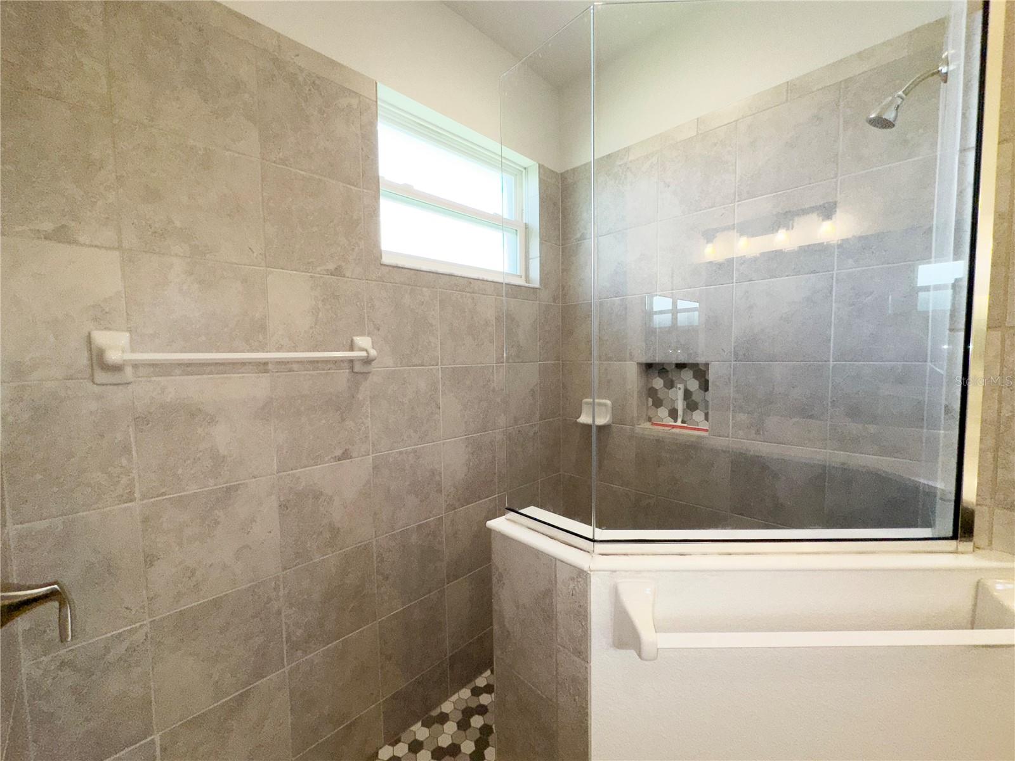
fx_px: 411
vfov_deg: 85.7
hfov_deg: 102.1
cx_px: 508
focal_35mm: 14
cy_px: 380
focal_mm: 2.22
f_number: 2.2
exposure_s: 1/170
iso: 32
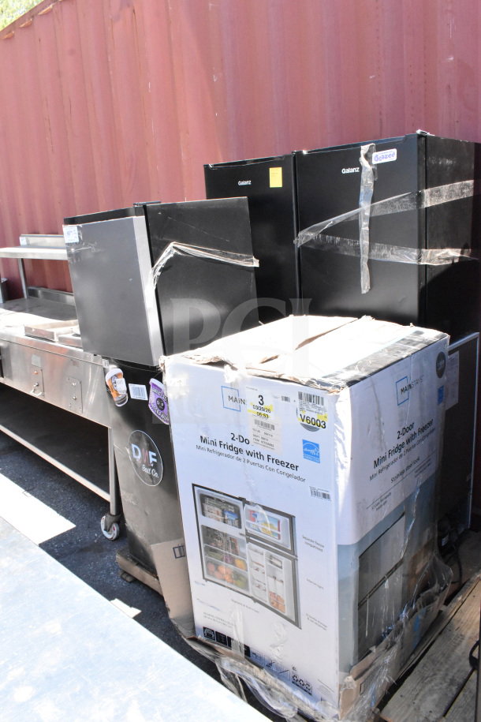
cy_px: 361
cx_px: 240
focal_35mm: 27
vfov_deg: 67.4
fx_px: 541
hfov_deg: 47.9
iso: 6400
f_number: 16
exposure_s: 1/1000
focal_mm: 18
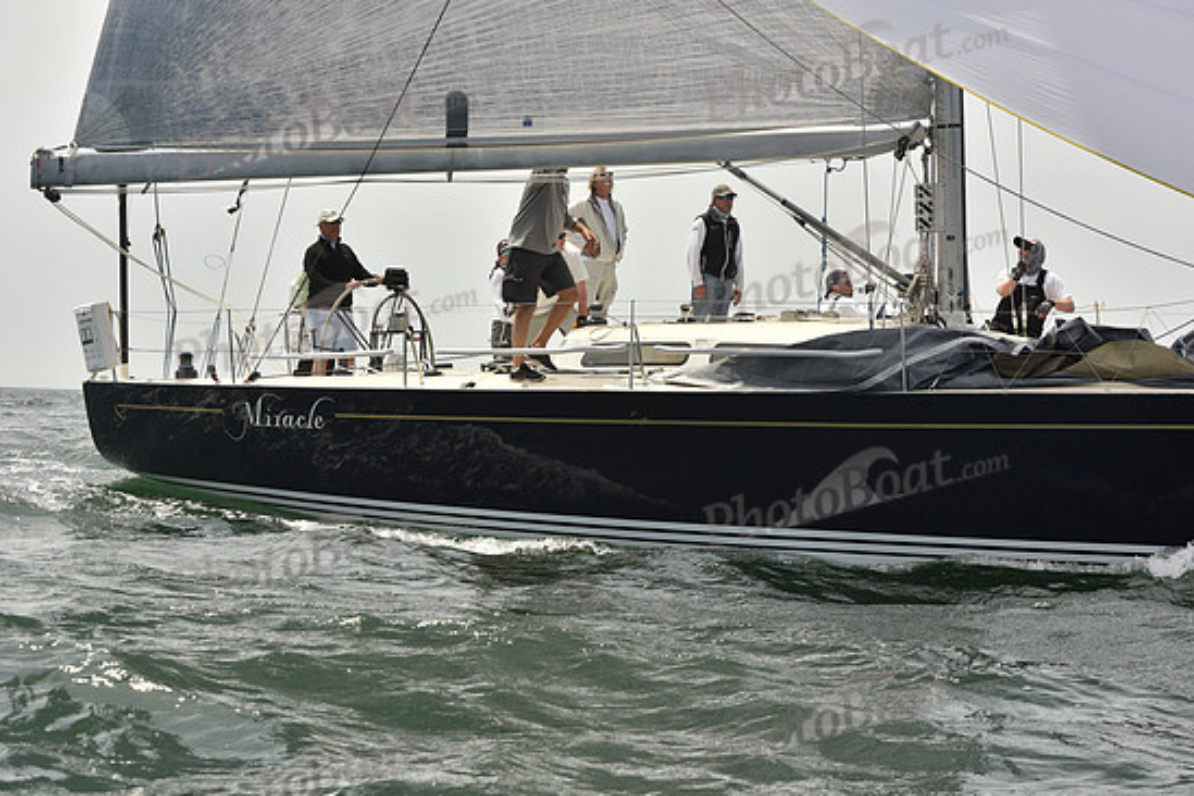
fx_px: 2454
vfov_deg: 18.4
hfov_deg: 27.3
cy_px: 410
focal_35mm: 74
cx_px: 592
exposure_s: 1/1600
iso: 400
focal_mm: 70
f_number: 8
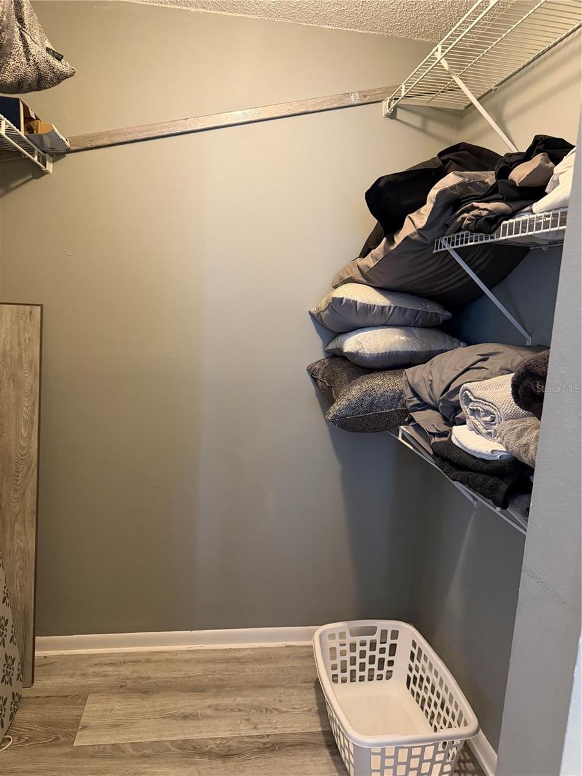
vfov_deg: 71.6
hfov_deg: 56.8
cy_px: 388
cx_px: 291
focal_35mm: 24
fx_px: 538
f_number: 1.78
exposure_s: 1/60
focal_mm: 6.76
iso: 800
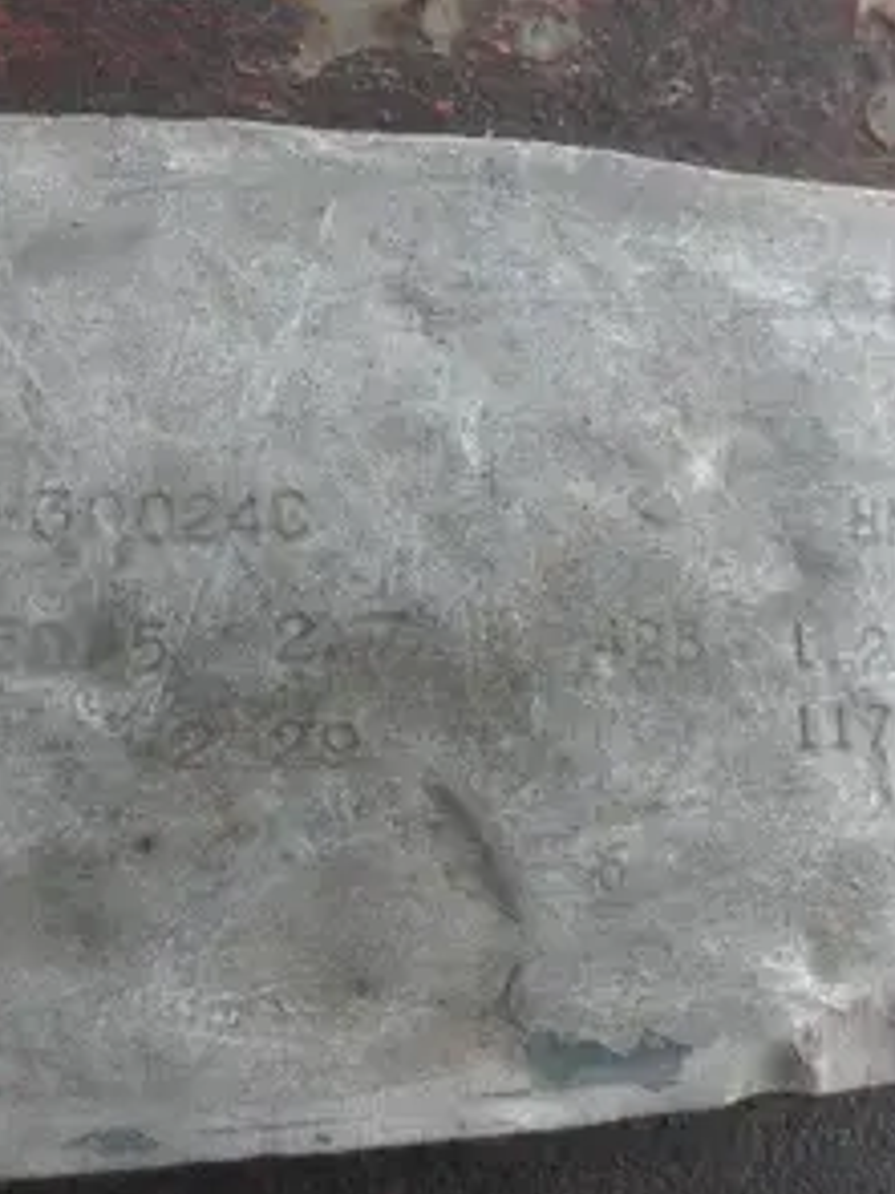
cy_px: 603
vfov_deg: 49.0
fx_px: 1311
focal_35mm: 38
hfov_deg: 37.7
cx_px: 466
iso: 64
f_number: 3
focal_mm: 5
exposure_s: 1/60
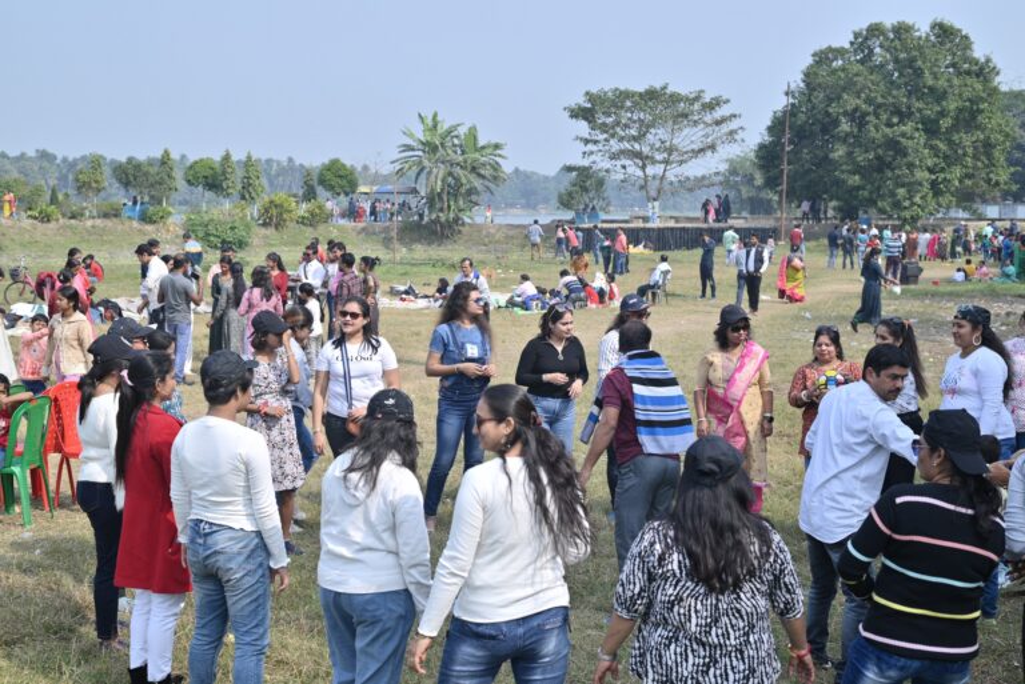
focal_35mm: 50
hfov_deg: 39.6
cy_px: 342
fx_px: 1424
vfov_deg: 27.0
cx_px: 512
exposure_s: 1/250
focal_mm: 50
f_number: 7.1
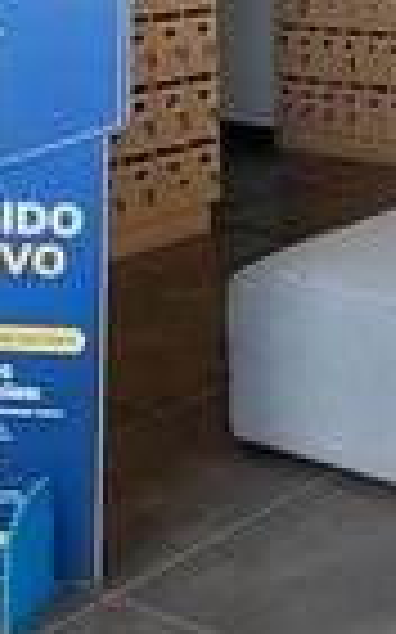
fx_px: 1383
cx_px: 747
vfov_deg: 23.7
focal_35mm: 80
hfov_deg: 14.1
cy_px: -119
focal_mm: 1.64
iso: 64
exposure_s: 1/120
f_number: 2.2
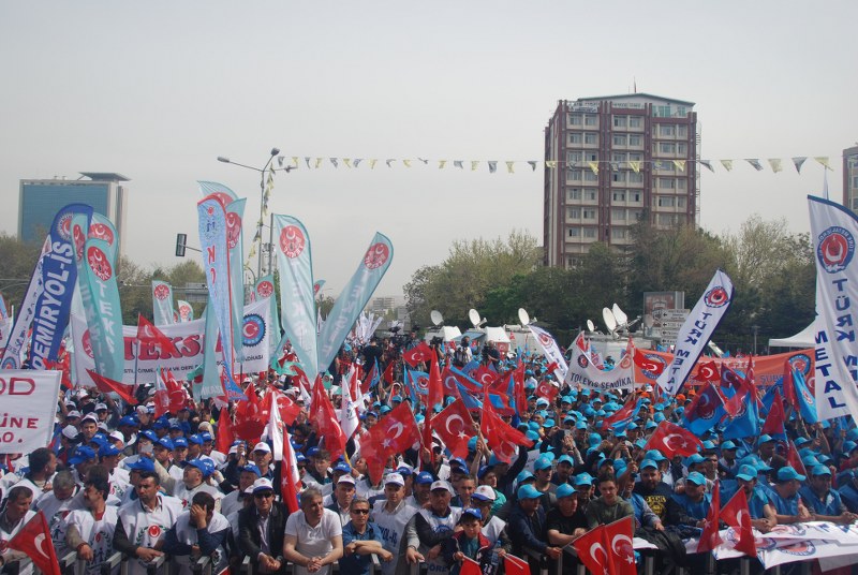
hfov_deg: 61.9
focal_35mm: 30
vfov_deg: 43.7
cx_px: 429
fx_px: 716
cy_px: 288
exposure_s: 1/250
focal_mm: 20
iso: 100
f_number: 8
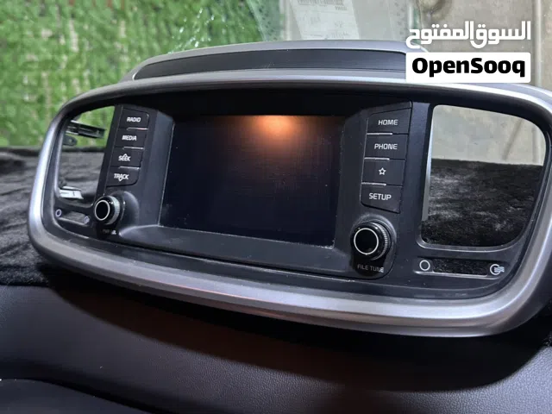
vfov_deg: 56.8
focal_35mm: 24
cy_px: 207
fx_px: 383
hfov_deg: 71.6
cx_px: 276
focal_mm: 6.86
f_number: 1.78
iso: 500
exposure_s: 1/50
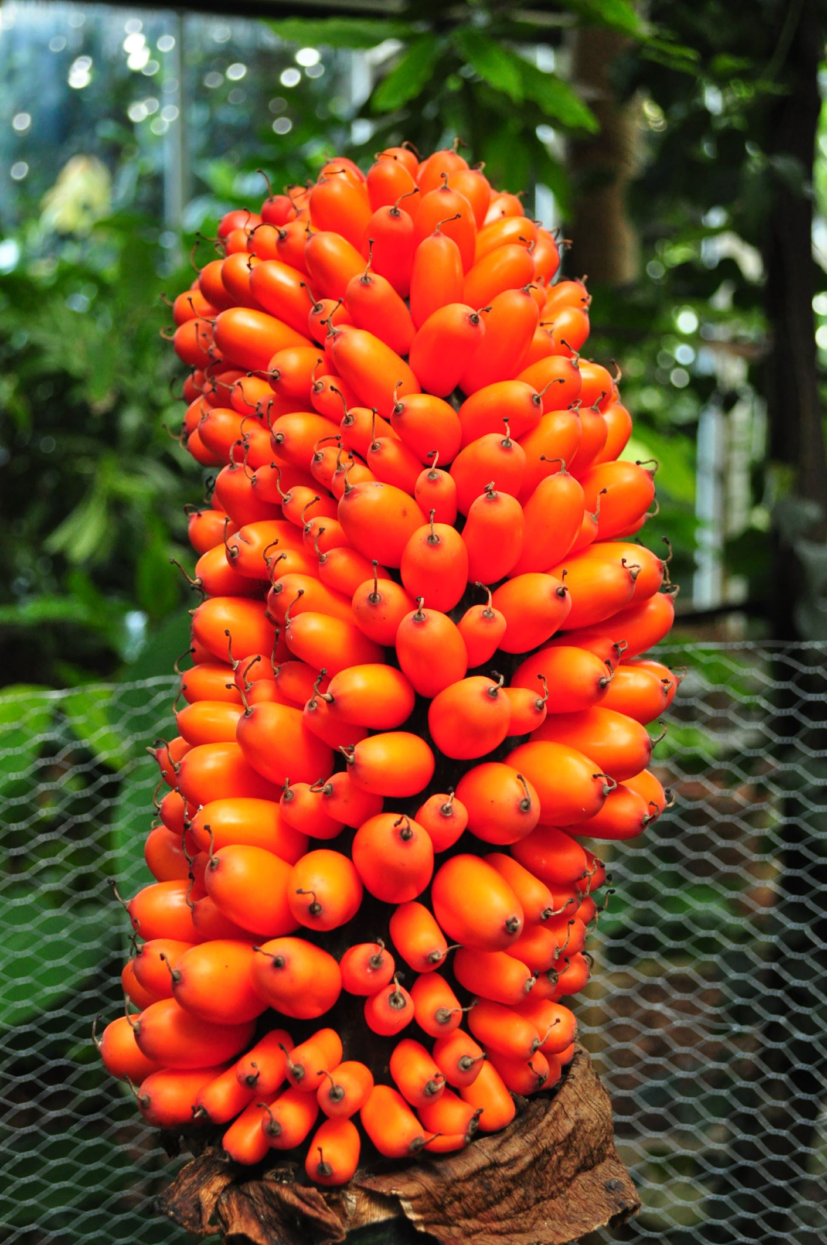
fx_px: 1658
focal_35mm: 48
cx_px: 414
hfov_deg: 28.0
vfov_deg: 41.2
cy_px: 622
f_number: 5.6
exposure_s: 1/50
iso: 1250
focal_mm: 32
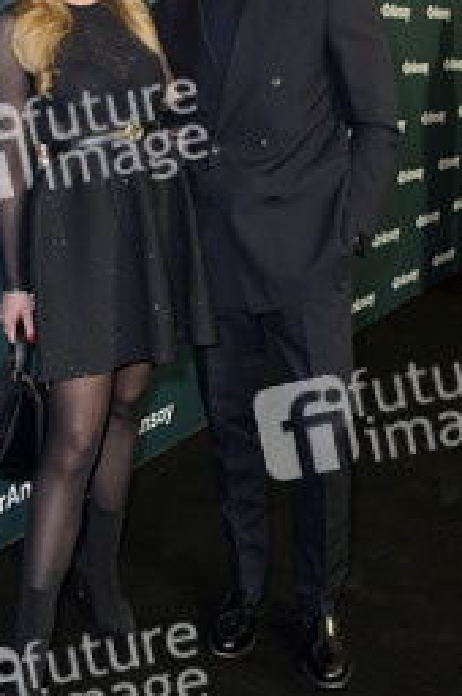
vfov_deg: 39.5
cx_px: 147
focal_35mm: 50
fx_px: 965
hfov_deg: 26.7
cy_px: 280
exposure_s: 1/250
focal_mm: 32
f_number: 6.3
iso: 1250
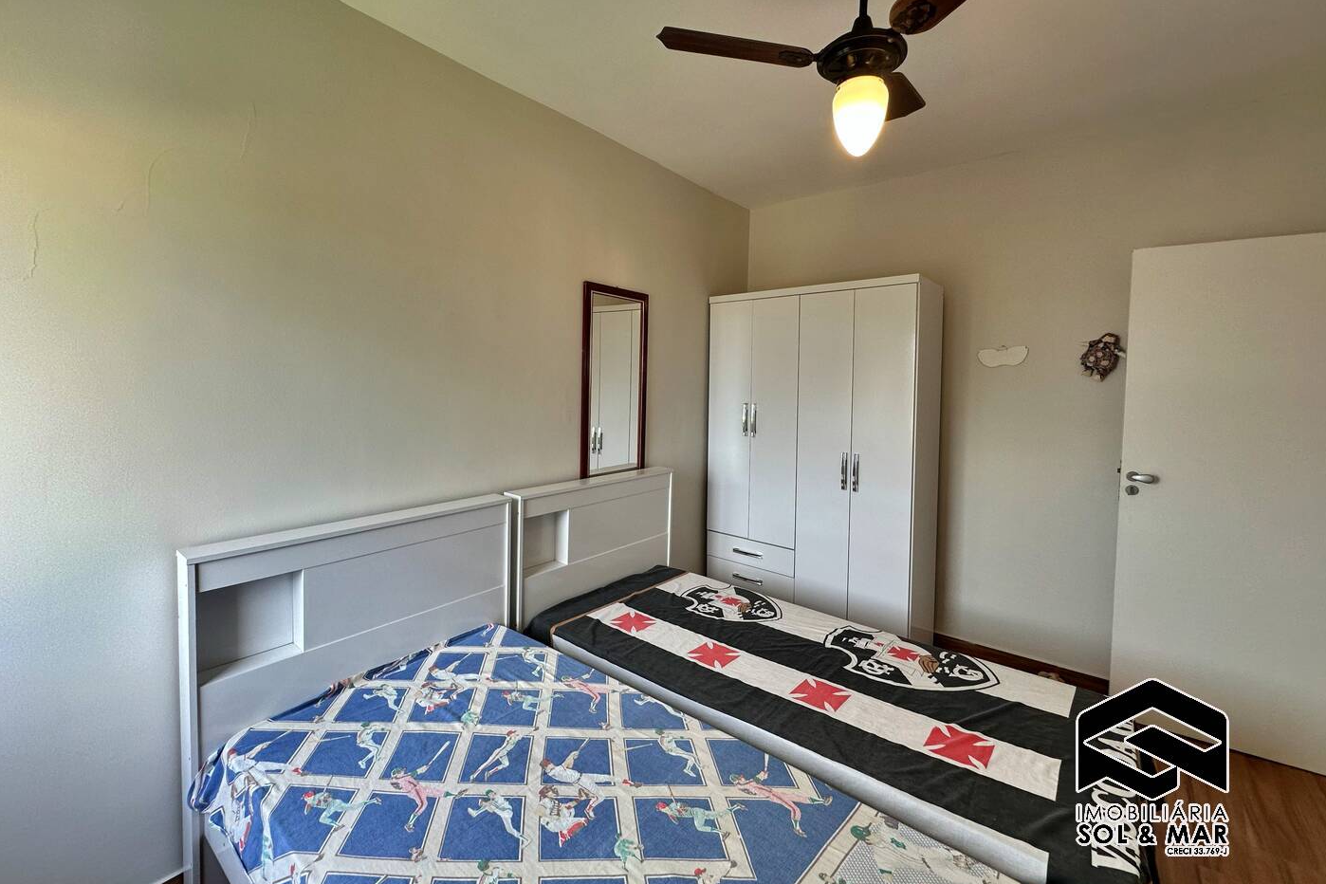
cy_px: 402
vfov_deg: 77.1
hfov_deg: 100.4
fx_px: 552
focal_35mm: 15
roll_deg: -1.2
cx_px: 650
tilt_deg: -1.8
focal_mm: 2.22
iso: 80
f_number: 2.2
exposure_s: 1/120
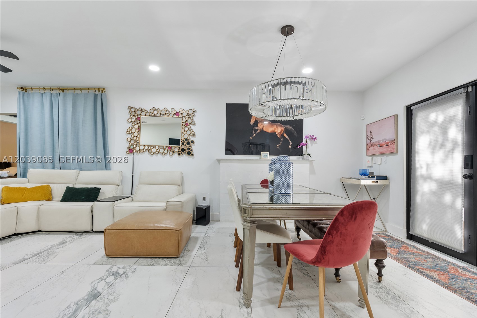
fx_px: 212
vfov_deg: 73.7
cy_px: 159
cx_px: 238
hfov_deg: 96.7
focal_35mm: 16
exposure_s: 1/25
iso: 800
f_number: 8
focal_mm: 16
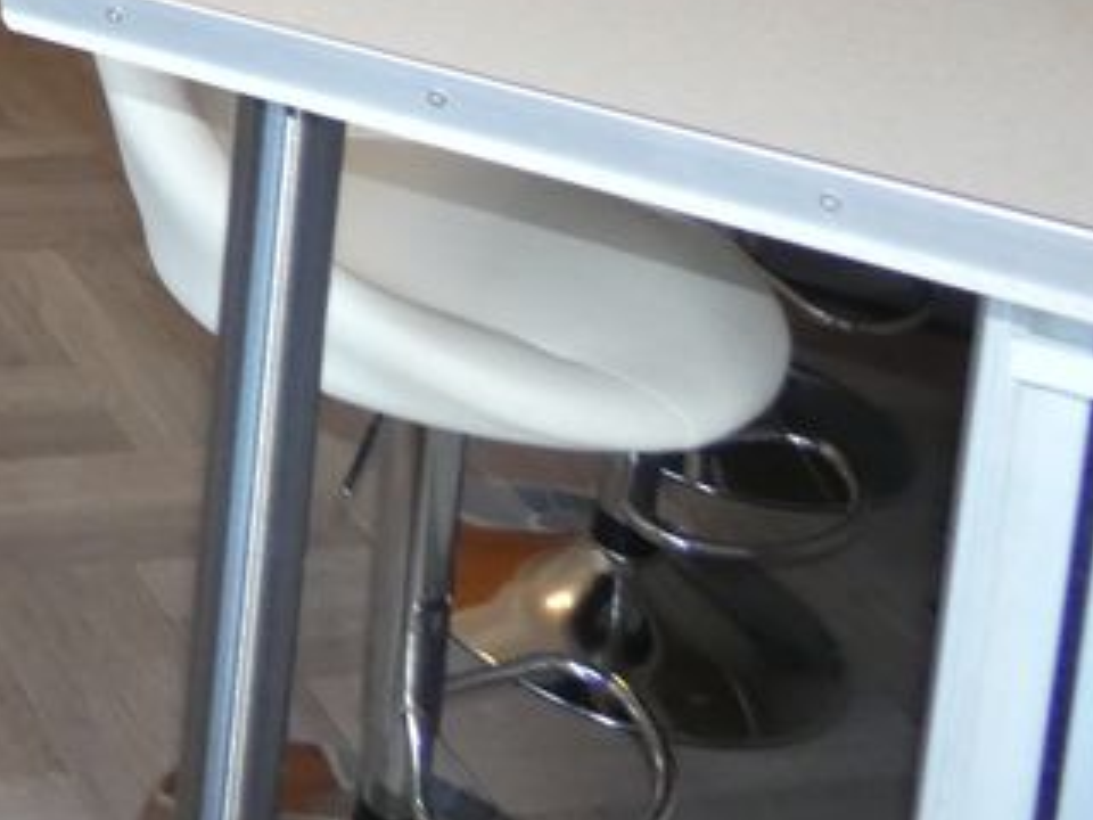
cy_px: -485
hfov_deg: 23.2
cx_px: -628
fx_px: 2021
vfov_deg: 19.4
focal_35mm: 64
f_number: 2.8
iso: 320
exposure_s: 1/60
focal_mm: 3.6
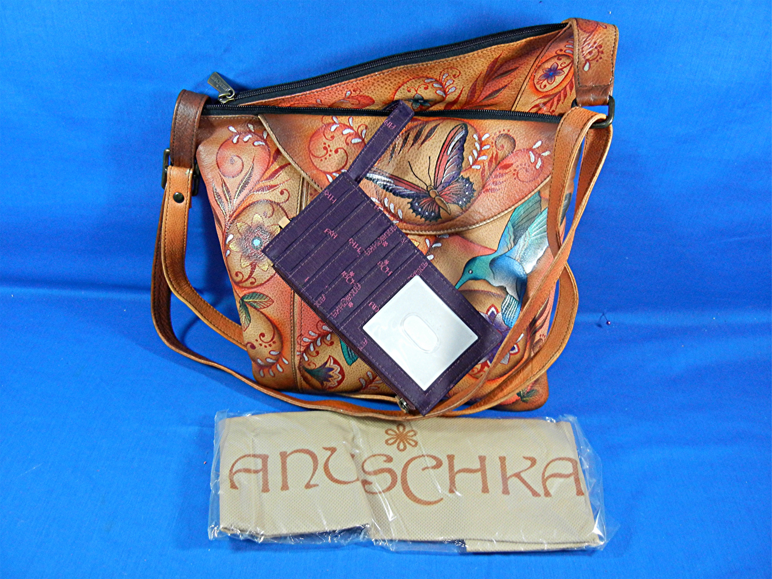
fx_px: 758
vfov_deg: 41.8
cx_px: 386
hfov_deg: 54.0
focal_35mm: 34
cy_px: 290
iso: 416
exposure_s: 1/30
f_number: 3.6
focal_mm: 6.2
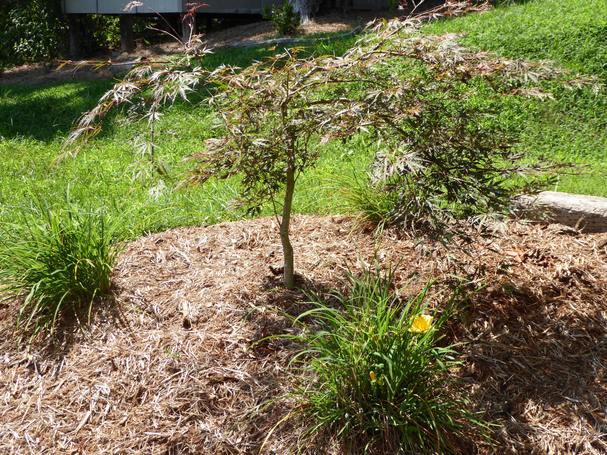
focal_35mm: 54
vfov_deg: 27.0
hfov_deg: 35.5
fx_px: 947
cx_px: 309
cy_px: 228
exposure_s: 1/320
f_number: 4.1
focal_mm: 9
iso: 100
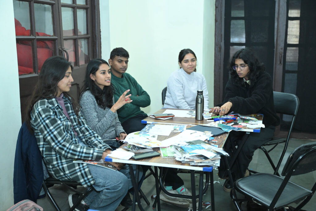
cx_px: 158
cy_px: 106
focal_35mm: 43
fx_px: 377
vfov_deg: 31.2
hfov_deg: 45.4
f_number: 2.8
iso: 2000
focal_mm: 43
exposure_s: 1/125
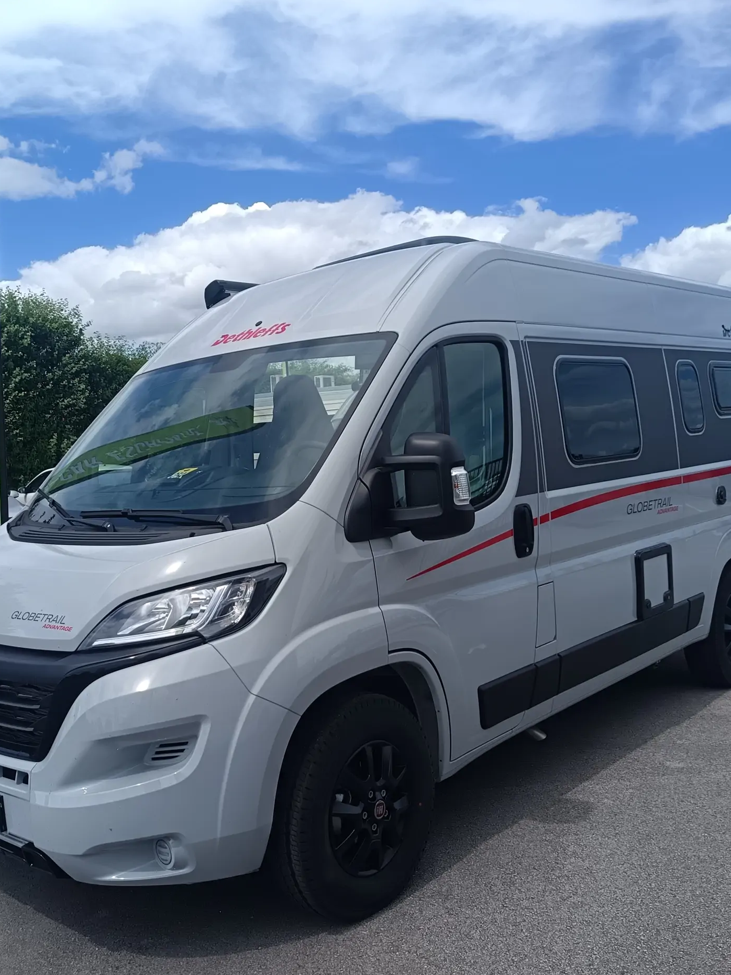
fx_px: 929
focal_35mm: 33
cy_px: 494
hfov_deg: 42.8
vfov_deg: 55.4
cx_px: 296
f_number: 1.75
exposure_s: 1/506
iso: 101
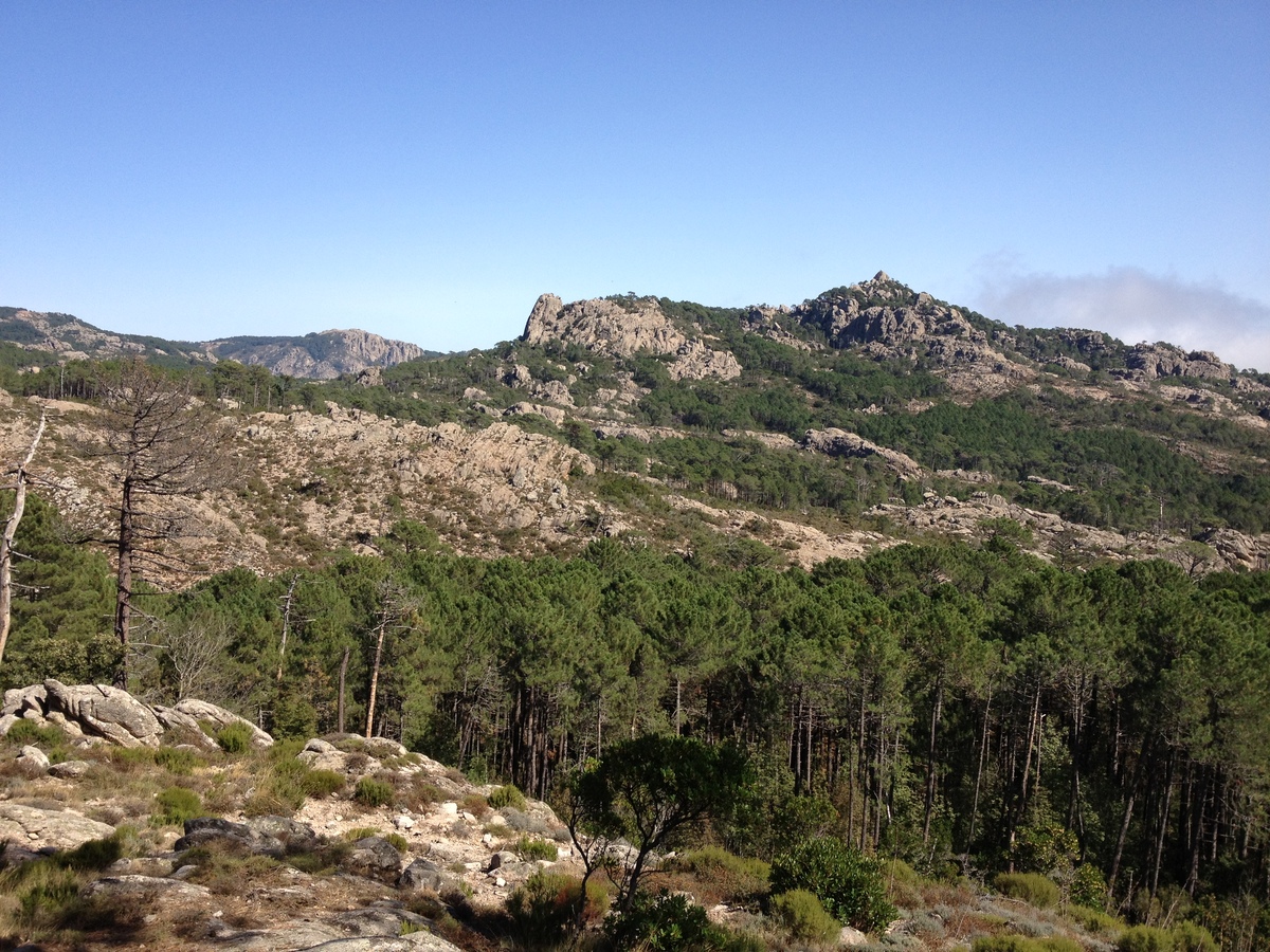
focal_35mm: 35
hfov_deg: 52.6
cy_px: 476
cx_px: 635
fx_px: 1284
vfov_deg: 40.7
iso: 64
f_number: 2.4
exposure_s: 1/1284
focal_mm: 4.28
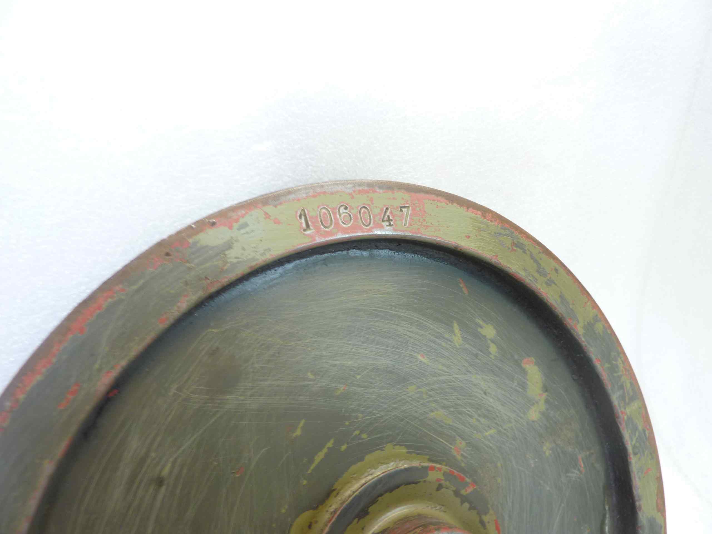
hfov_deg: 69.4
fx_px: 514
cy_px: 267
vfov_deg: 54.9
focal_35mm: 25
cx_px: 356
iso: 80
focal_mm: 4.1
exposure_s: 1/13
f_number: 3.3
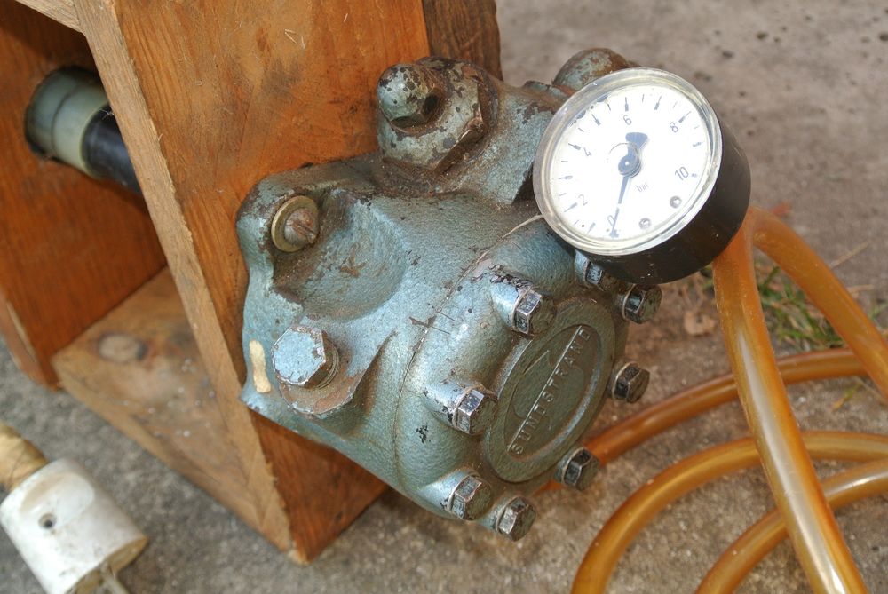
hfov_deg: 32.8
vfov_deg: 22.3
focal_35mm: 61
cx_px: 444
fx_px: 1506
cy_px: 297
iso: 220
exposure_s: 1/60
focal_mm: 22.7
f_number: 5
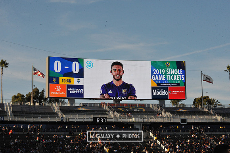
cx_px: 115
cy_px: 76
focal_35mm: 86
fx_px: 549
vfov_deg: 15.9
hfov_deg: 23.7
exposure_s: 1/1000
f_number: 18
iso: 1600
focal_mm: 86
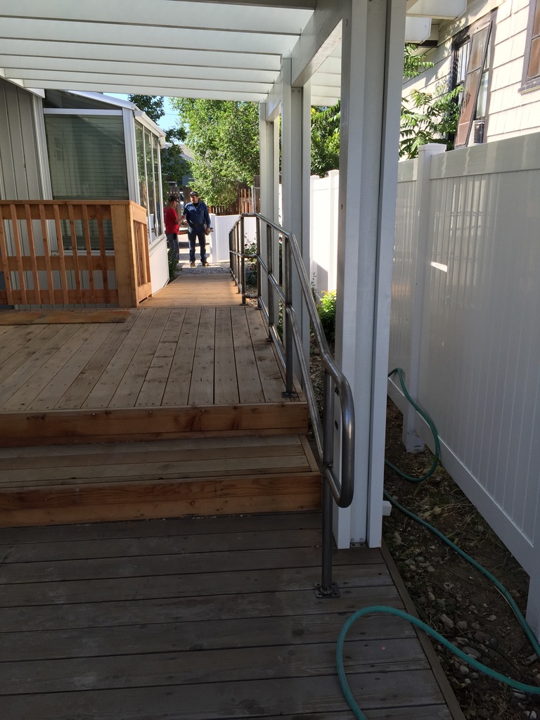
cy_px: 360
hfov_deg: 48.2
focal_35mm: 29
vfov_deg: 61.7
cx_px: 270
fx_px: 603
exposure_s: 1/573
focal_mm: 4.15
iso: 32
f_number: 2.2
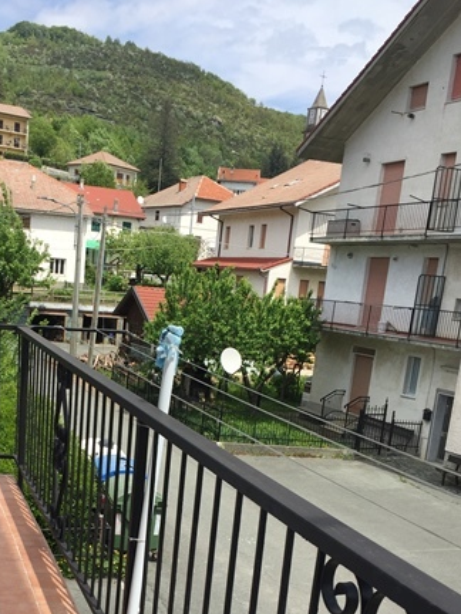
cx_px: 125
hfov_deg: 33.1
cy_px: 453
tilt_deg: -13.1
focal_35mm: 43
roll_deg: -3.8
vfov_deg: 42.6
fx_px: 764
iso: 32
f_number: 2.2
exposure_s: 1/1522
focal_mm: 4.15
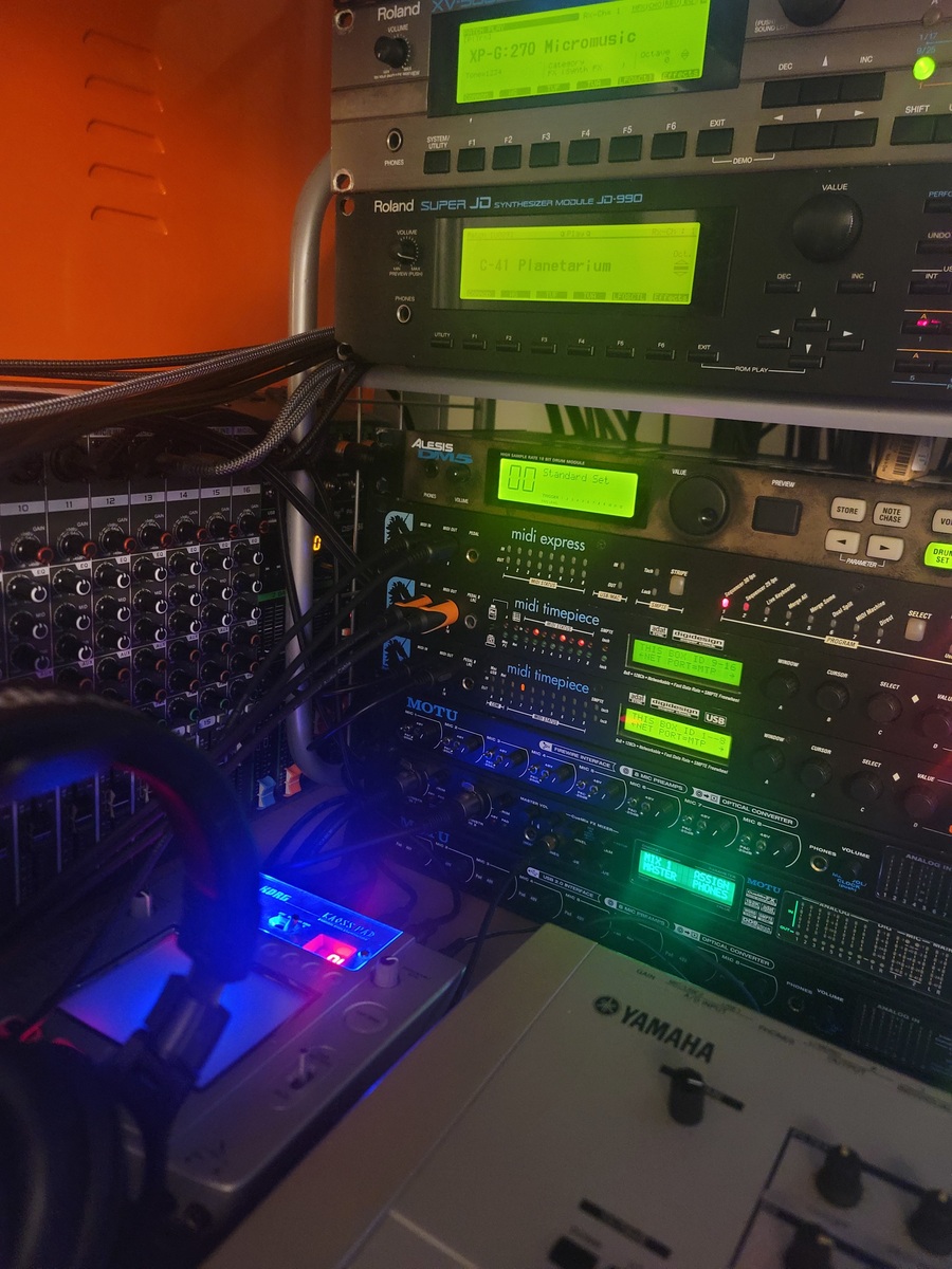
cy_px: 634
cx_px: 476
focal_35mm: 25
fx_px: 917
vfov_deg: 69.4
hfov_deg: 54.9
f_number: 1.8
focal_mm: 7
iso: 1250
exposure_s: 1/17
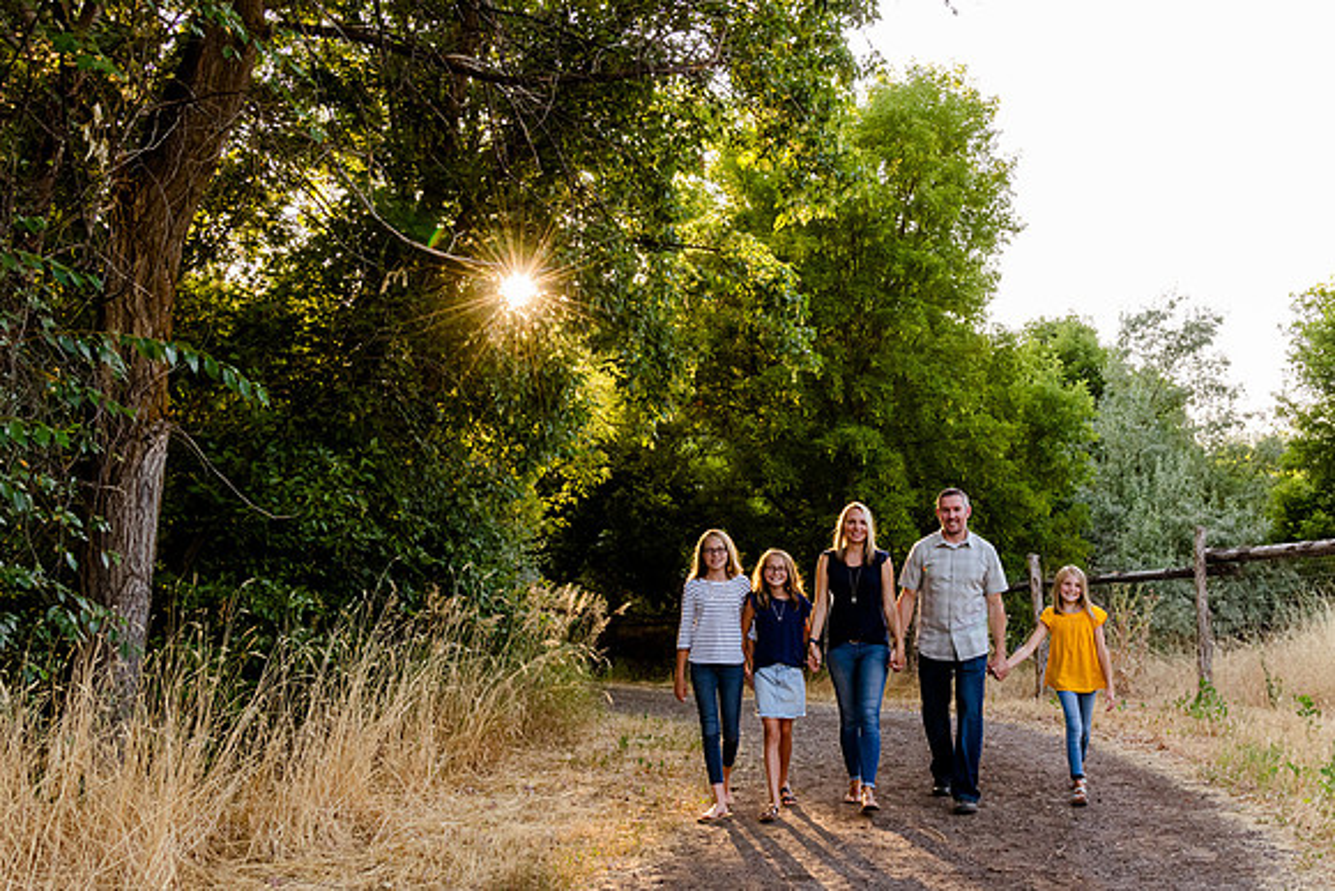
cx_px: 767
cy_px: 463
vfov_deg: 38.4
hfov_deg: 54.9
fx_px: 1280
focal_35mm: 35
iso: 1000
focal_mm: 27
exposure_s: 1/125
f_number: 10
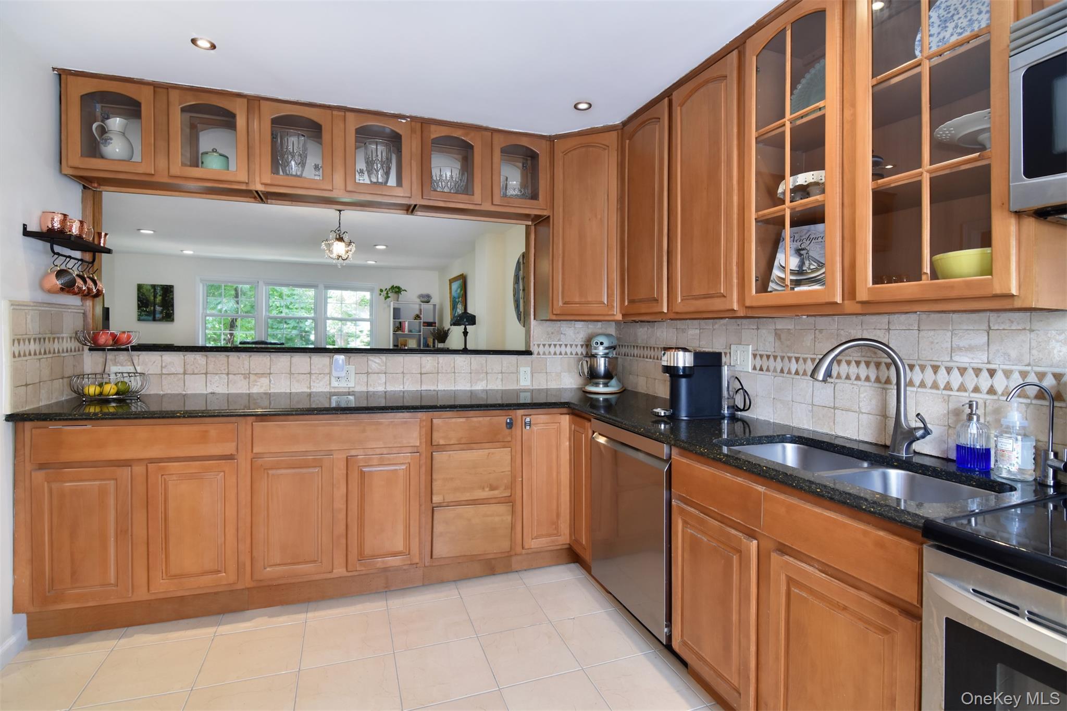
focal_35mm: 16
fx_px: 489
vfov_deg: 72.0
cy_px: 356
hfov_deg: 95.0
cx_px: 534
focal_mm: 11
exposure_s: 1/40
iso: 640
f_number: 8
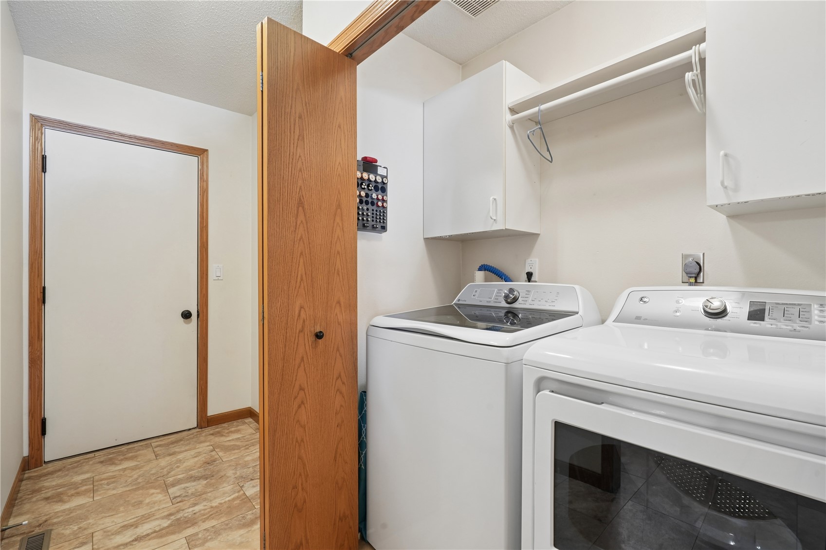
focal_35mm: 16
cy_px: 275
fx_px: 367
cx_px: 413
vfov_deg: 73.7
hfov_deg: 96.7
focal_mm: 16
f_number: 10
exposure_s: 1/3.33
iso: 400
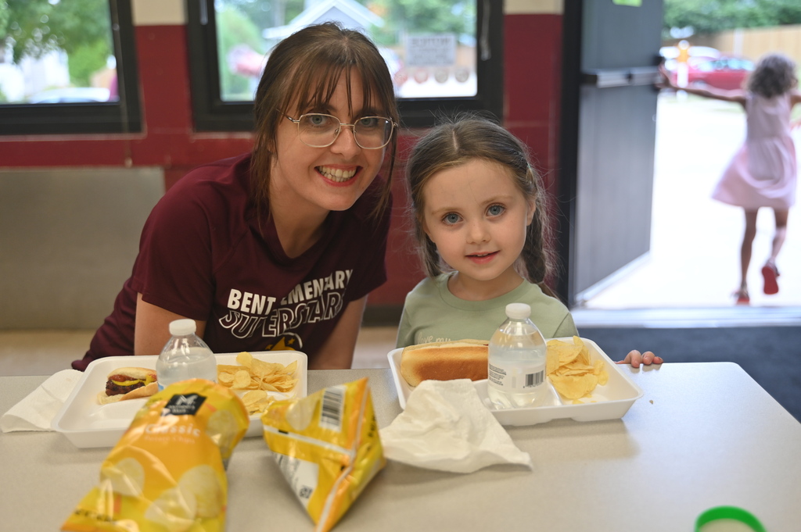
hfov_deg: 50.7
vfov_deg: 35.0
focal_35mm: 38
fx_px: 845
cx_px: 400
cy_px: 266
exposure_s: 1/200
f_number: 2.8
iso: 400
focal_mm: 38
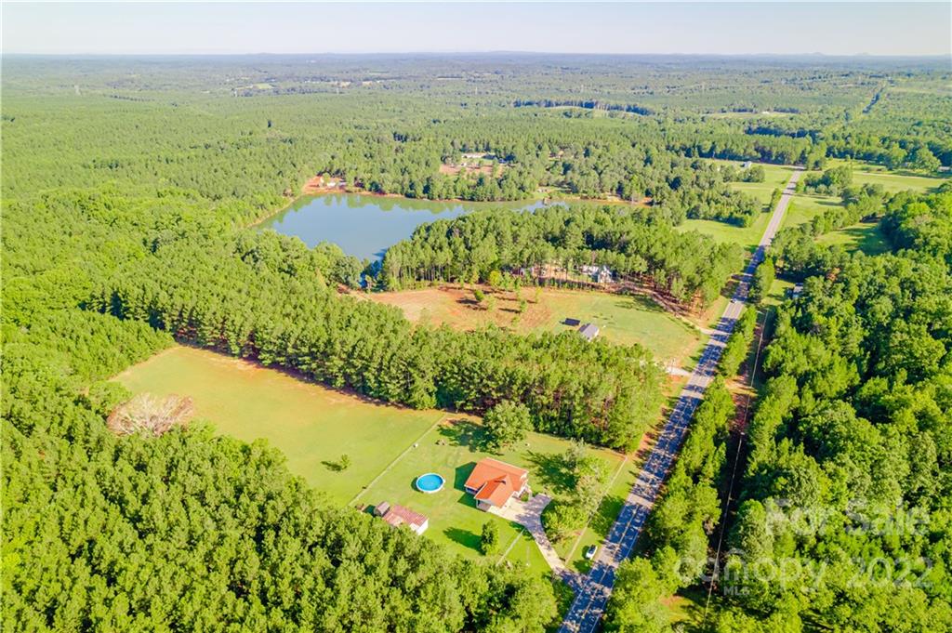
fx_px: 581
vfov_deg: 57.1
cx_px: 476
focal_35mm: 22
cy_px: 316
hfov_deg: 78.6
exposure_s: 1/60
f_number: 2.8
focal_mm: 8.38
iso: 100
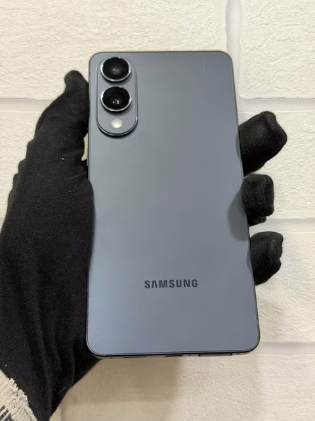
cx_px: 158
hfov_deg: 30.3
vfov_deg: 39.7
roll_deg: -0.3
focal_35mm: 48
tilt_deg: +1.1
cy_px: 210
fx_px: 582
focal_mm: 6.76
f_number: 1.78
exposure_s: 1/50
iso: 64
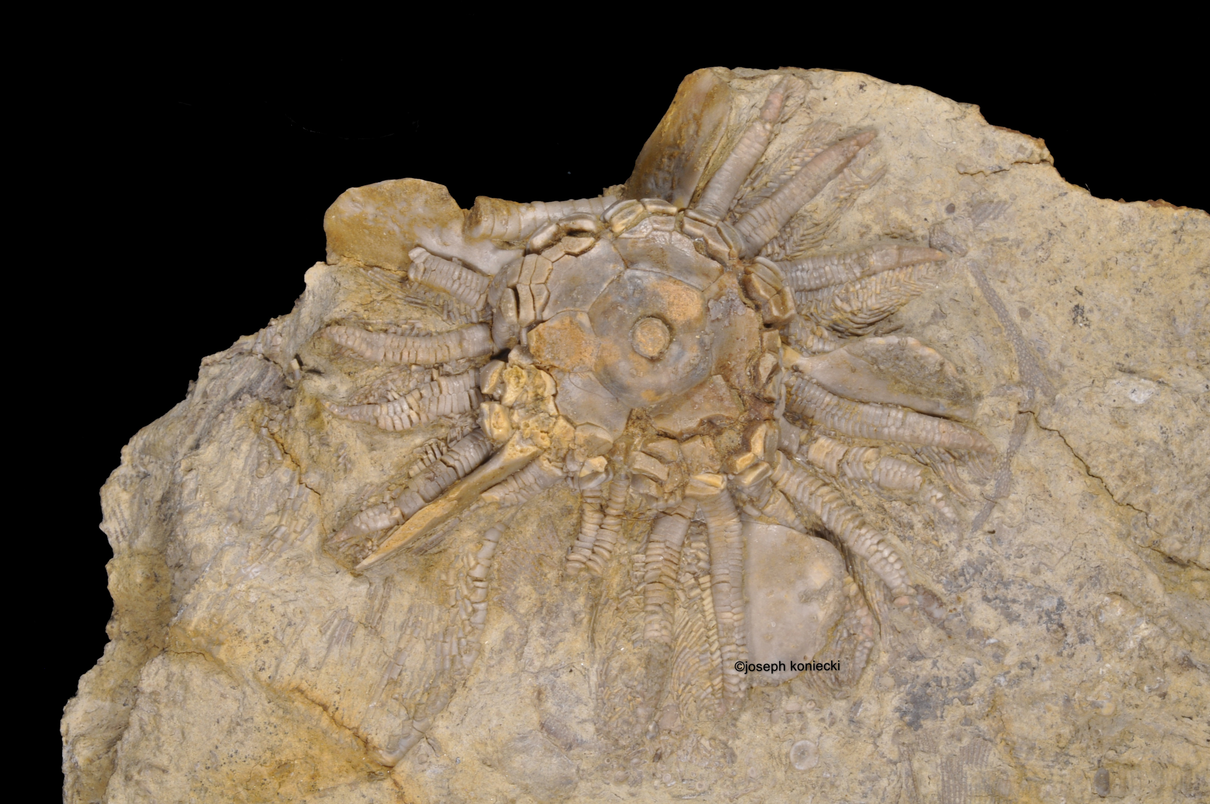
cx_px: 605
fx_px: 3021
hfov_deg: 22.6
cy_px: 402
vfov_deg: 15.2
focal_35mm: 90
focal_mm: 60
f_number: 36
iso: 200
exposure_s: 1/8
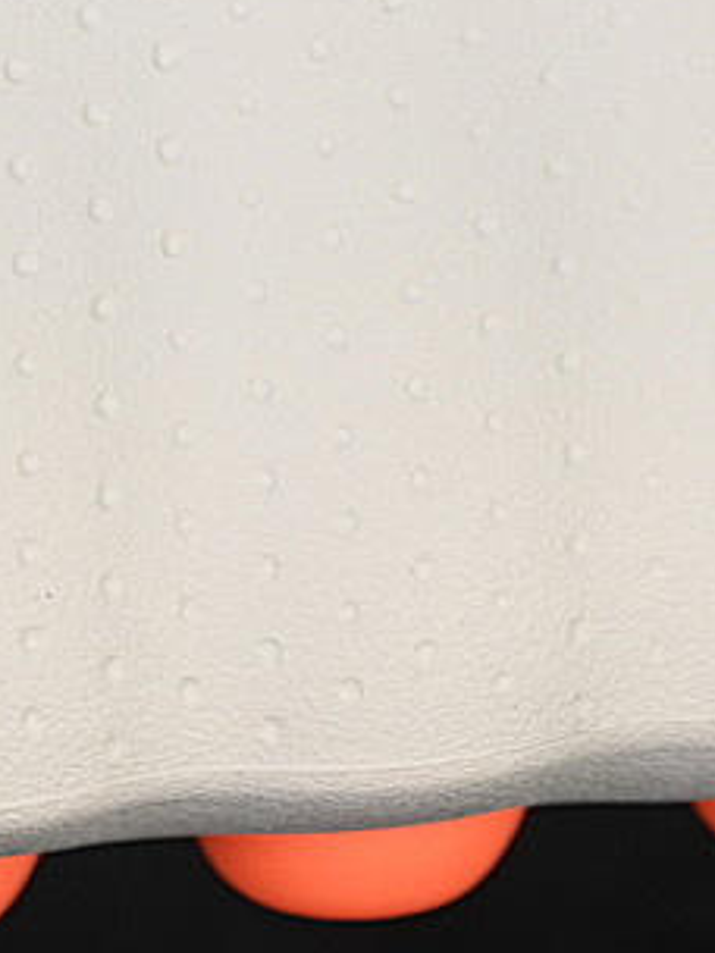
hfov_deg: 5.8
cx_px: 125
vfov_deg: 7.7
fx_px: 7050
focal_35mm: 256
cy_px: -97
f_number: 7.1
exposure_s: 1/80
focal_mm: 50
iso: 160
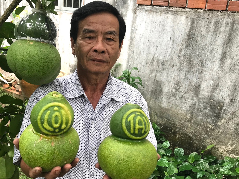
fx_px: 249
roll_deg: -5.6
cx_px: 101
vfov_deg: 39.6
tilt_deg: -18.9
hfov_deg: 51.1
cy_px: 100
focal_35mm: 36
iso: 20
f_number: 1.8
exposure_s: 1/101
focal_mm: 3.99
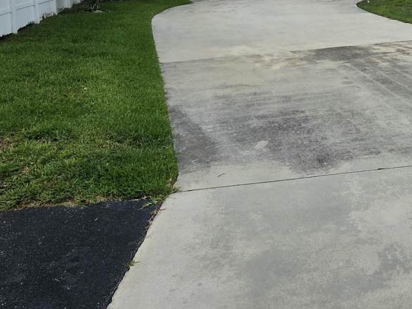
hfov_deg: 35.6
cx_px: 382
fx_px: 595
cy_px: 21
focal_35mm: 50
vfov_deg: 27.9
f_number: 1.8
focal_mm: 5.4
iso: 80
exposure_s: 1/6217
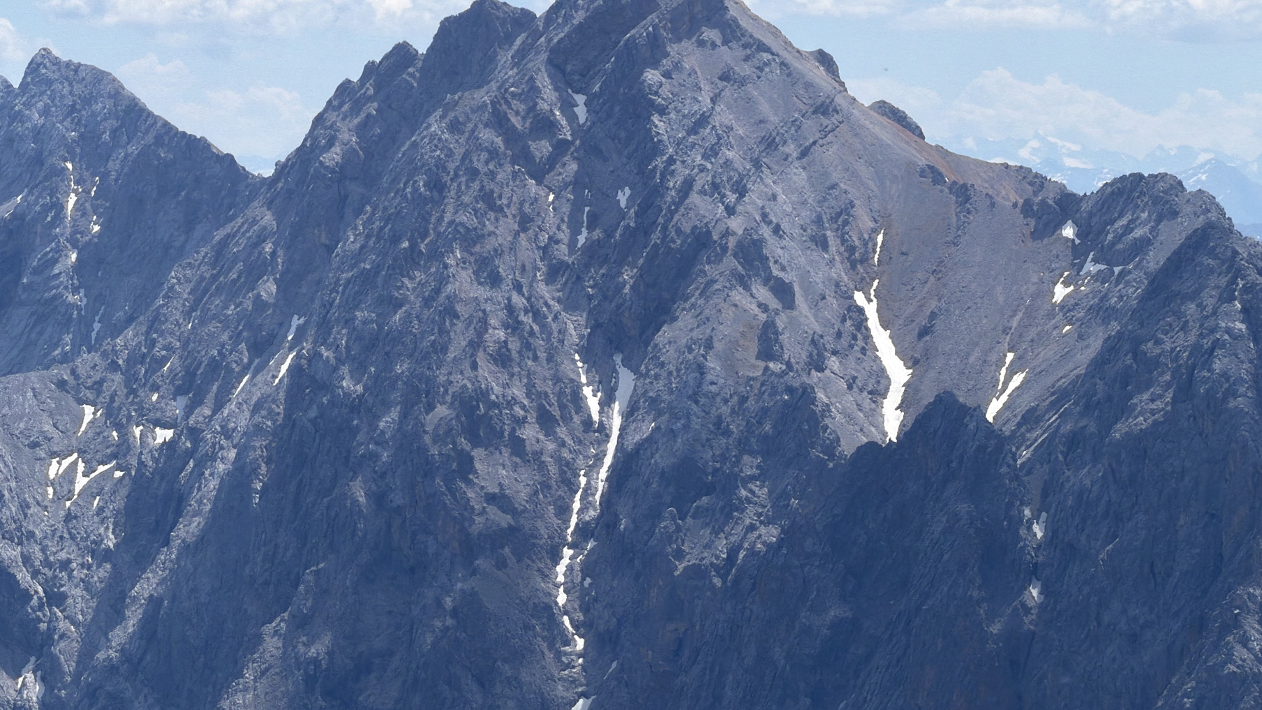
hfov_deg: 8.9
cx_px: 579
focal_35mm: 241
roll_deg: -0.8
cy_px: 419
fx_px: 8065
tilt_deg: -2.7
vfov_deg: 5.0
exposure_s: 1/766
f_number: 2.8
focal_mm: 16.89
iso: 16
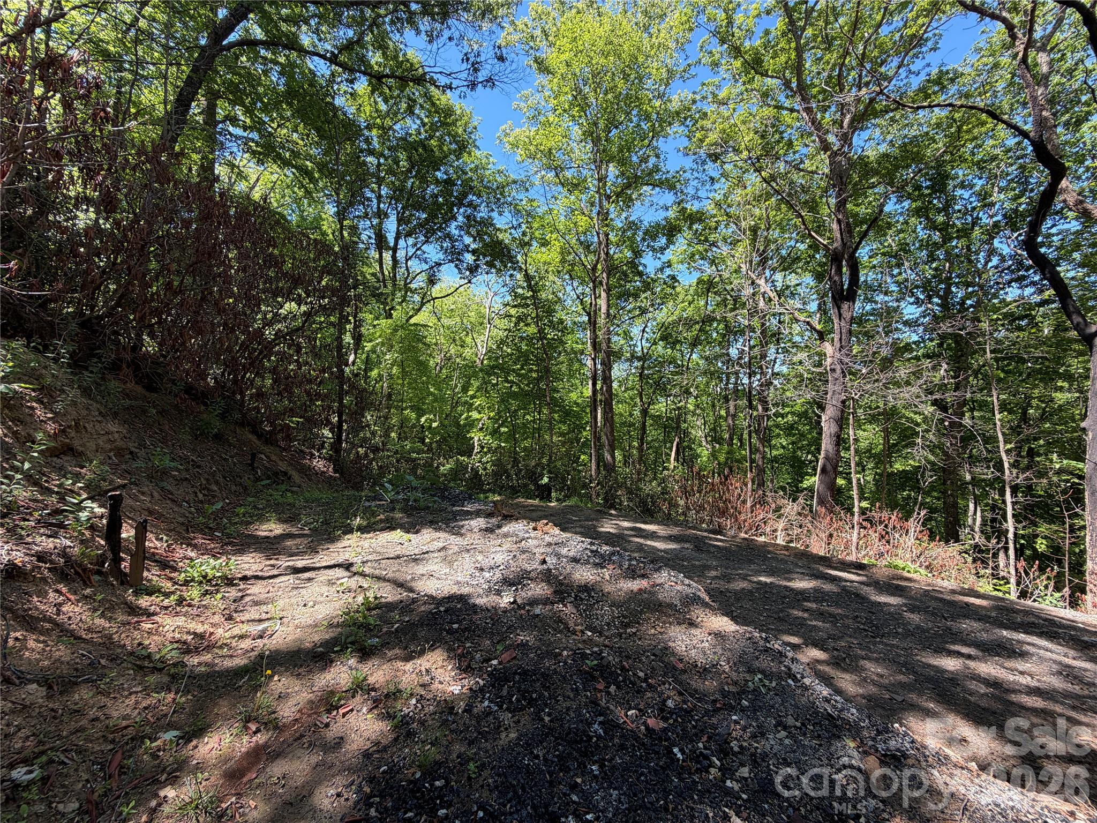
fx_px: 444
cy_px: 412
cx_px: 548
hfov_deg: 102.1
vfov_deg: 85.7
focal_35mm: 14
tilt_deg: +0.3
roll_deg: +0.7
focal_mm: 2.22
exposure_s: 1/196
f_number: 2.2
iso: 40
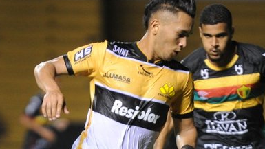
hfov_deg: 4.1
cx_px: 109
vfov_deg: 2.3
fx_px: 3705
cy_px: 173
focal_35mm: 527
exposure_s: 1/1000
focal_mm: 200
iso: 5000
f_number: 2.8
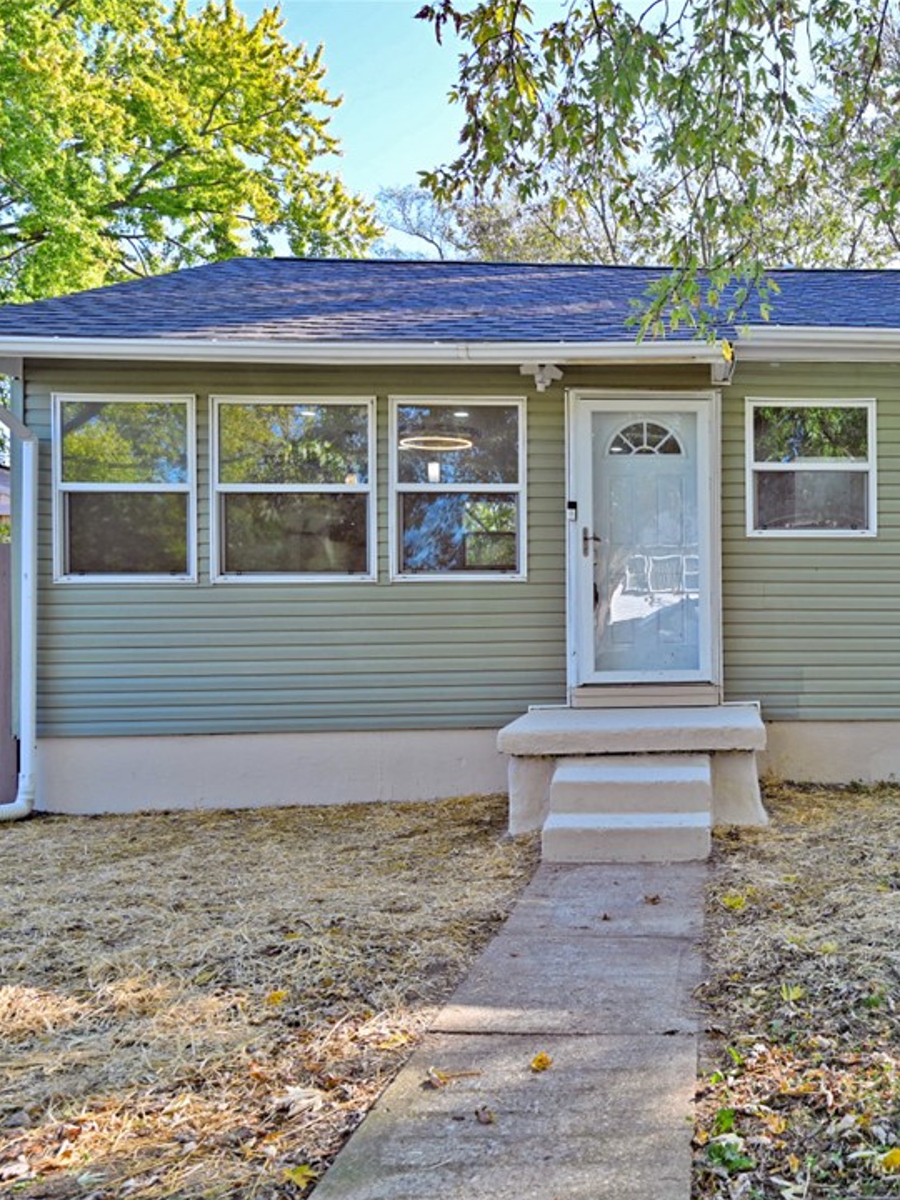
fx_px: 1030
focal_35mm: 30
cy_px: 602
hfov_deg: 44.0
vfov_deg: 60.4
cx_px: 768
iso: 200
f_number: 5.6
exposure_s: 1/250
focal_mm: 20.5
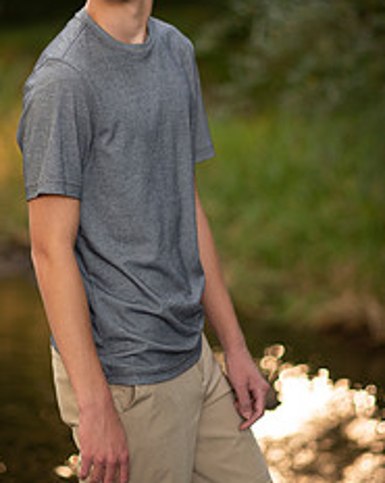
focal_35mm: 155
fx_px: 2212
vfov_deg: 12.4
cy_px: 173
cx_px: 129
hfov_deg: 9.9
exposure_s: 1/250
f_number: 1.8
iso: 125
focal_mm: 85
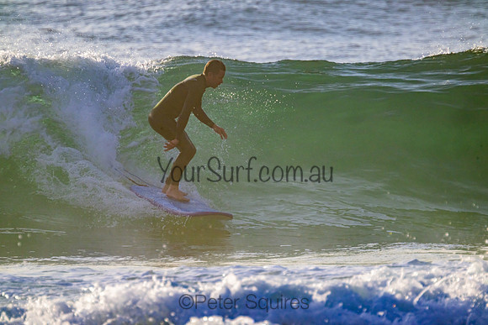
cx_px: 244
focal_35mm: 800
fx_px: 10846
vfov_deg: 1.7
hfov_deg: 2.6
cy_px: 162
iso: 800
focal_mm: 800
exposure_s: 1/1600
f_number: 11
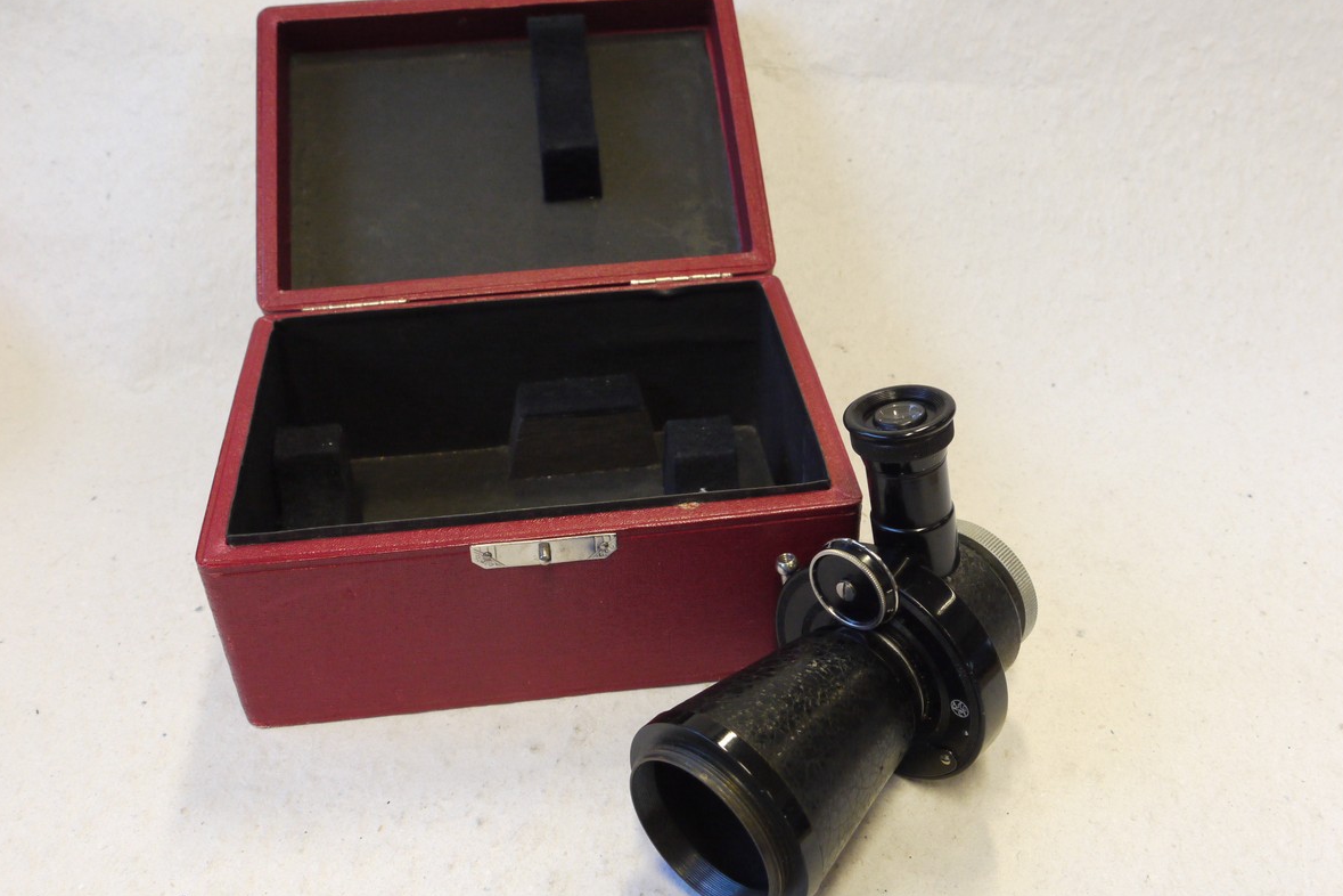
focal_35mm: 36
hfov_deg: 53.1
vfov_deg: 36.9
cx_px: 677
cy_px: 463
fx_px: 1343
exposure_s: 1/25
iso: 800
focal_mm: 17
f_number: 8
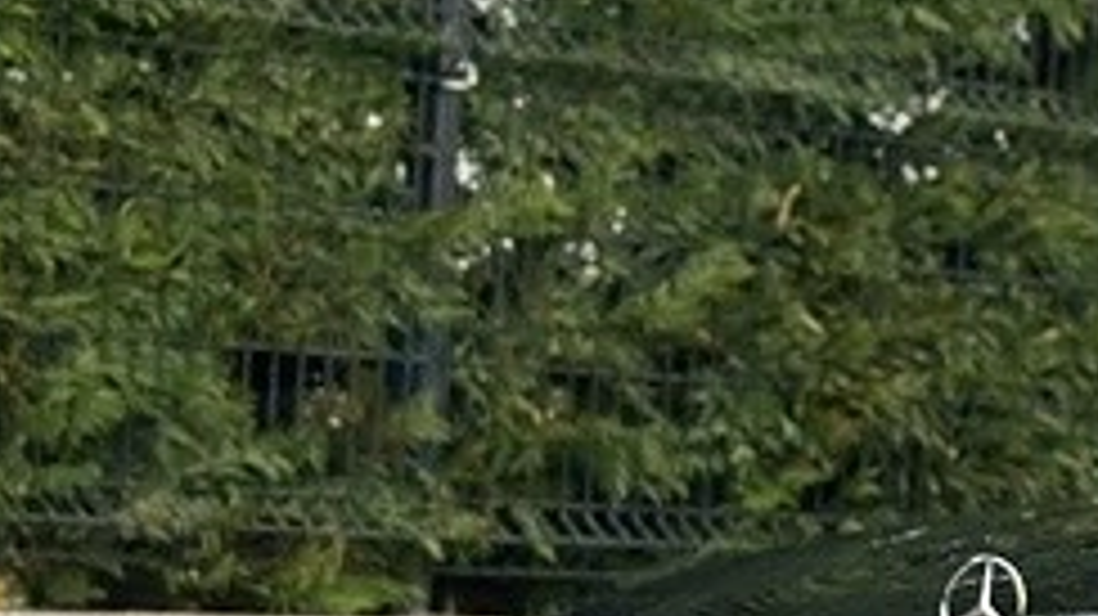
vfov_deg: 5.7
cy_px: 373
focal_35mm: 214
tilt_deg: +1.2
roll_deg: -2.5
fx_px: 6228
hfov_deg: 9.6
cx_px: 1894
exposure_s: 1/2890
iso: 100
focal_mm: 6.86
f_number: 1.78
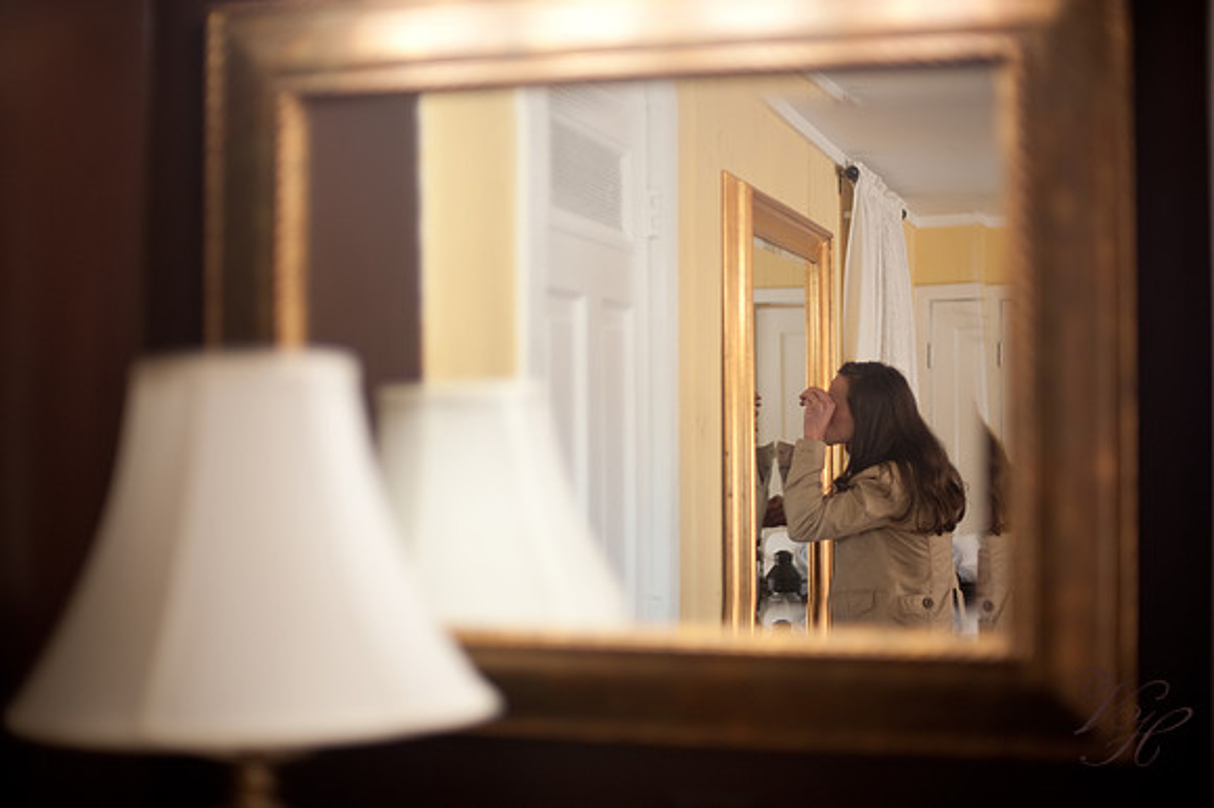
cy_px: 404
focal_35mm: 50
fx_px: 1685
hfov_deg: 39.6
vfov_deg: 27.0
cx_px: 607
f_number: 1.4
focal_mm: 50
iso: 200
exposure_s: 1/400
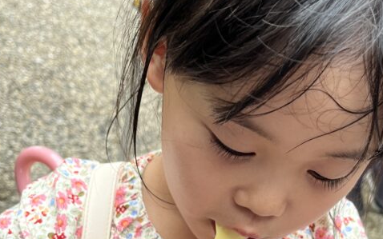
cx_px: 244
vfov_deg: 20.8
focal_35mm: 59
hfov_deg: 34.3
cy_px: 272
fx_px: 616
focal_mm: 5.1
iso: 40
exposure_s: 1/224
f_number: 1.6
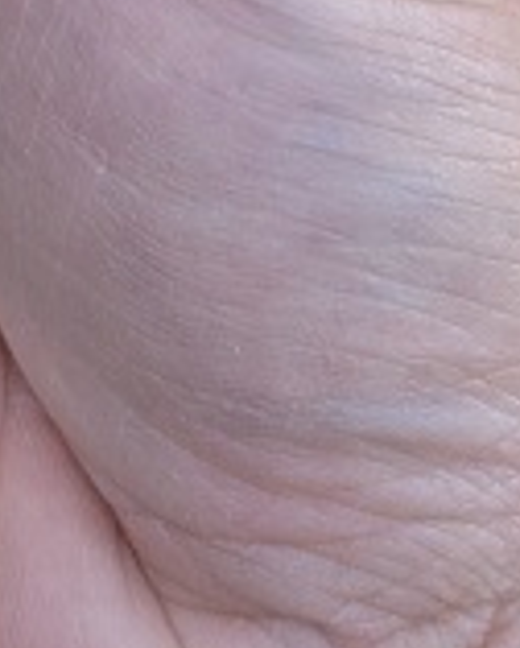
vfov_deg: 10.2
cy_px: -1114
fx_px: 2918
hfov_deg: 9.4
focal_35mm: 152
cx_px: -565
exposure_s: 1/233
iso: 49
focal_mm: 6.81
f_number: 1.85
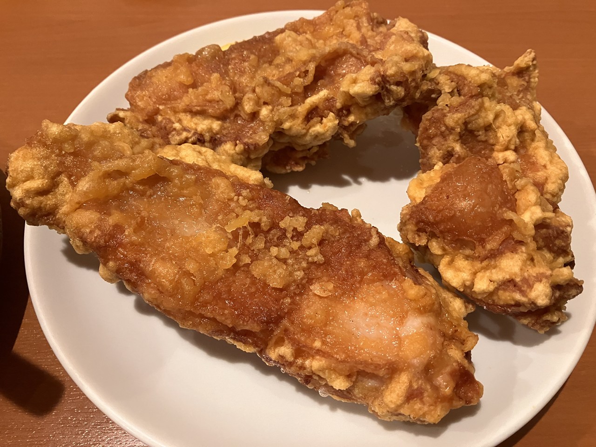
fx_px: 482
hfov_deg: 63.4
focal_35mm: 28
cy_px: 224
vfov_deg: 49.7
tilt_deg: -56.7
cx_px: 298
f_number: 1.8
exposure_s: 1/40
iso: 400
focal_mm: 3.99
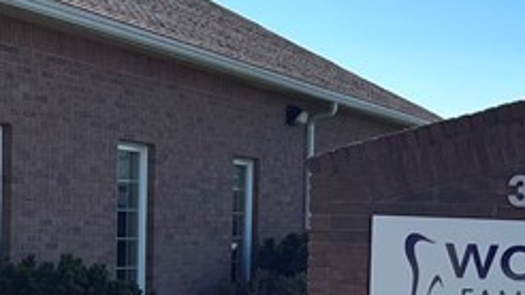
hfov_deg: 17.0
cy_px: 280
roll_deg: -2.1
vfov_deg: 10.2
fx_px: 1642
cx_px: 709
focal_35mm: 118
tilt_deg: -2.4
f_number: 1.6
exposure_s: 1/5556
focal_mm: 5.1
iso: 50
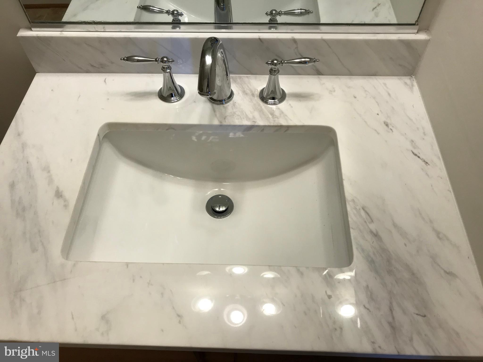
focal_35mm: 28
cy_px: 181
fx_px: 391
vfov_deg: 49.7
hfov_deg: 63.4
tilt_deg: -55.5
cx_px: 242
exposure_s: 1/120
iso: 40
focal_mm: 3.99
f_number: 1.8
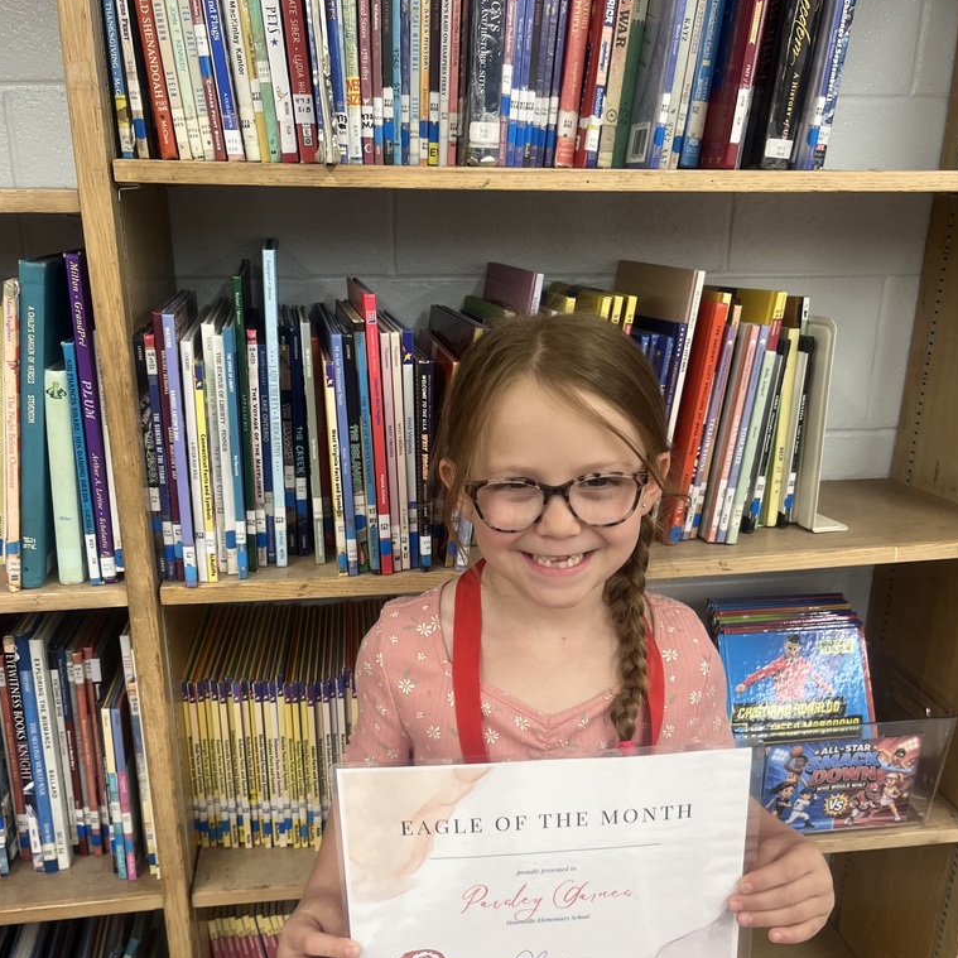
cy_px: 526
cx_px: 481
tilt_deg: -20.0
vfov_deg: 52.4
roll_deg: -0.4
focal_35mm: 31
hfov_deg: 52.5
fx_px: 971
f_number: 1.6
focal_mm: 5.1
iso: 100
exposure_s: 1/120
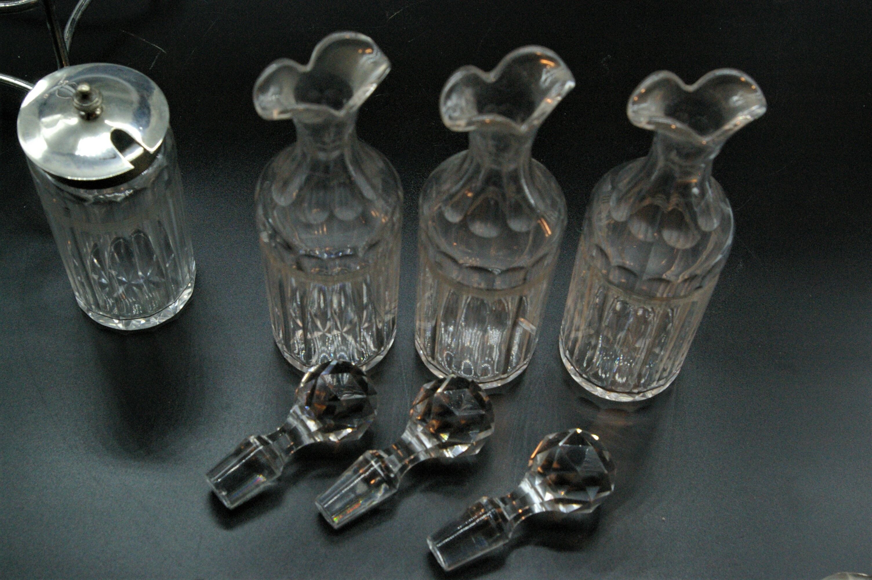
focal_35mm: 39
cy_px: 290
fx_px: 944
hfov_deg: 49.6
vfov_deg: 34.1
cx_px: 436
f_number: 8
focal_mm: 26
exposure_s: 1/180
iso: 1600
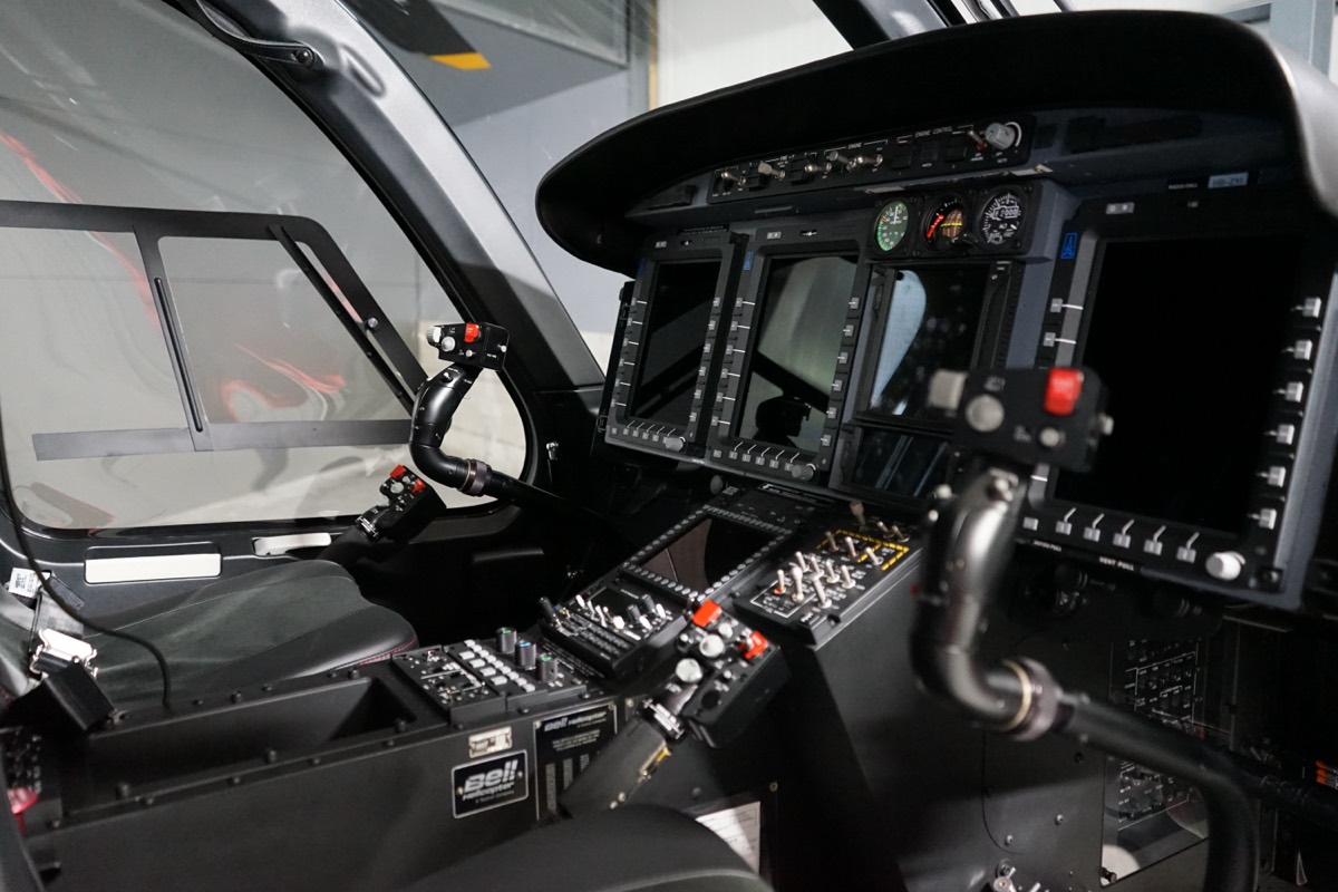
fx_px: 1041
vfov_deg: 46.4
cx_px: 669
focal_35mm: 28
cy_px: 446
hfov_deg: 65.5
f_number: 3.5
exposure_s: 1/40
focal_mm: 28
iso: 6400
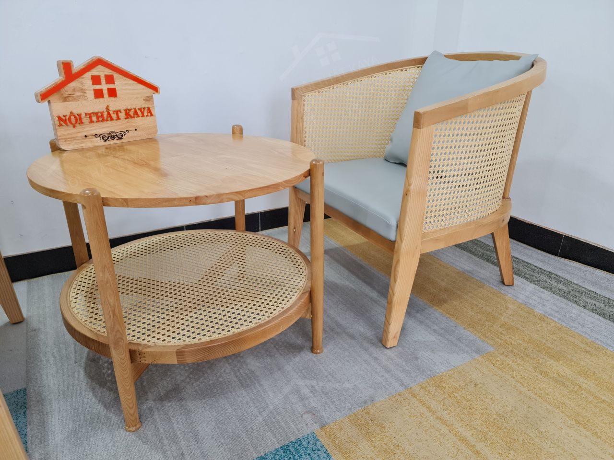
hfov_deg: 69.4
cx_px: 307
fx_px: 443
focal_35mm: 25
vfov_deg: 54.9
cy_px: 230
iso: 200
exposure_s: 1/100
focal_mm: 7
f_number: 1.8
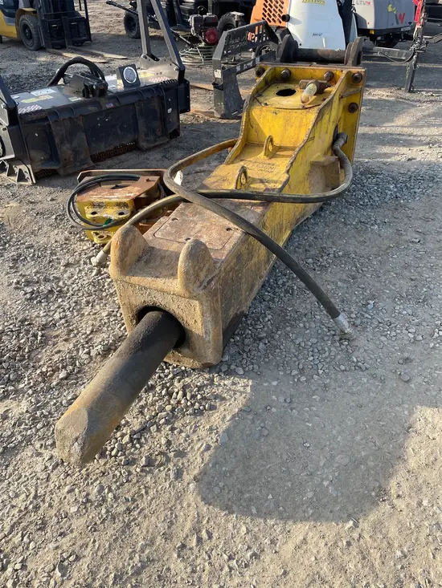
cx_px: 221
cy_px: 294
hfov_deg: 53.1
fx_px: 443
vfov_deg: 67.3
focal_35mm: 26
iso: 50
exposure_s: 1/1052
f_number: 1.6
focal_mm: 4.2
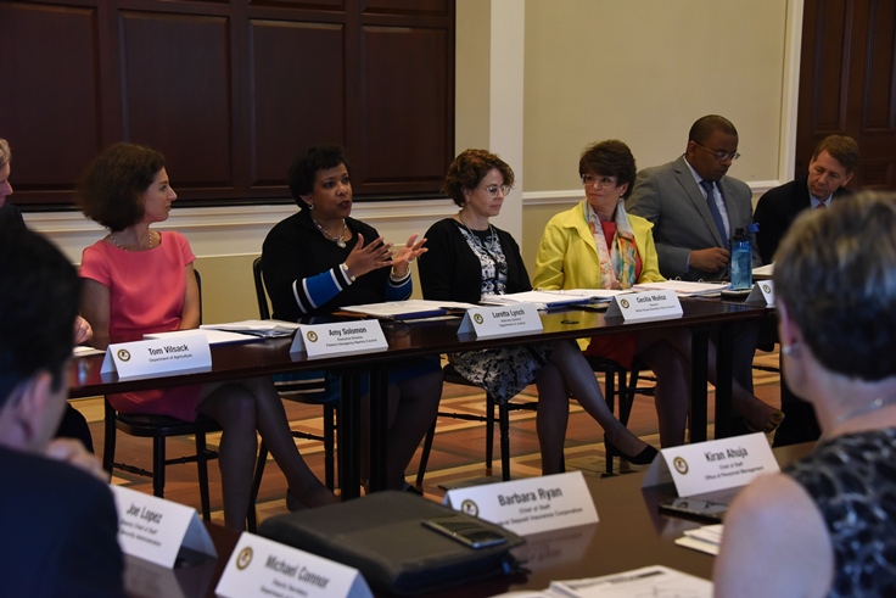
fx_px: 1693
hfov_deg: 29.6
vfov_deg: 20.0
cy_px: 299
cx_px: 448
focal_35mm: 68
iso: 4000
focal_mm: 68
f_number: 5.6
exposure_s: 1/160
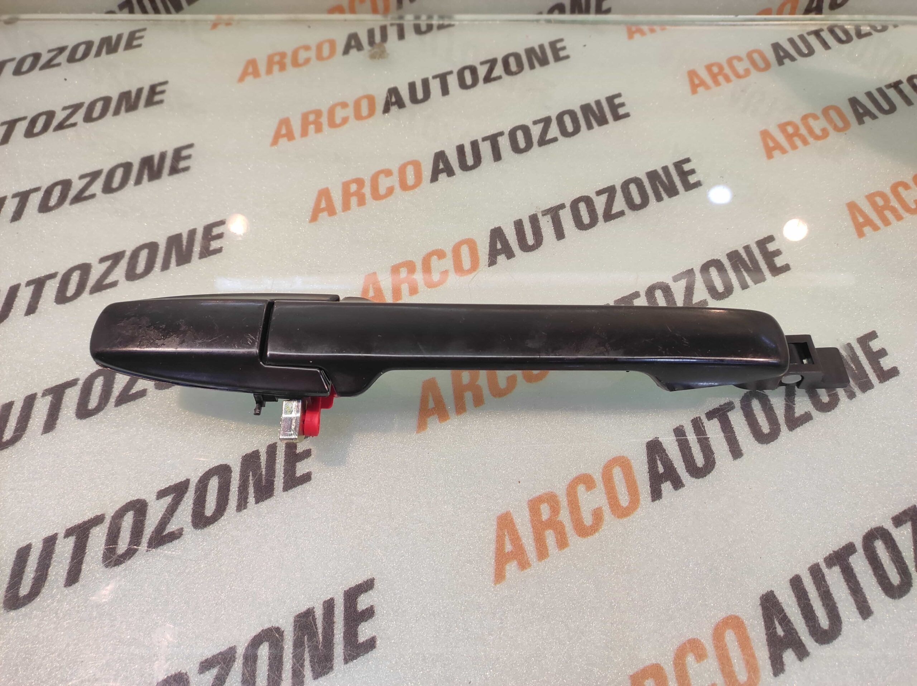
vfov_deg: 74.7
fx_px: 450
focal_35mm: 17
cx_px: 458
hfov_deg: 91.1
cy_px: 343
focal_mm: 4.74
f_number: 1.79
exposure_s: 1/33
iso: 164
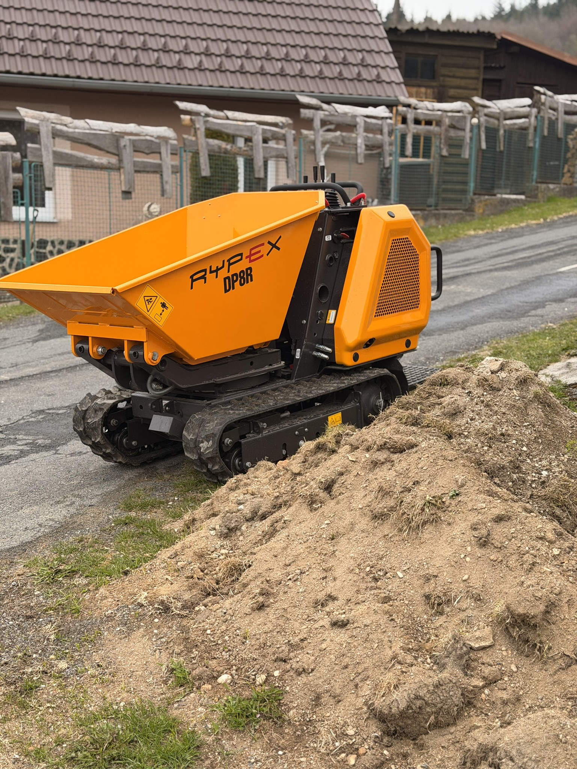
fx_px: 1067
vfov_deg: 39.7
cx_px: 288
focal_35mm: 48
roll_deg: -2.2
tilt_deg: -9.3
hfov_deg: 30.3
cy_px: 384
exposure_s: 1/693
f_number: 1.78
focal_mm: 6.76
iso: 64
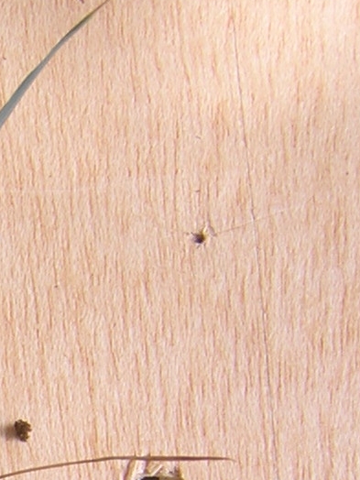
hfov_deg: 12.9
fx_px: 1525
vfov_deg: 17.2
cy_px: 562
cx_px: -154
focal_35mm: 110
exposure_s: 1/418
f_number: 2.6
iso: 100
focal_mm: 4.7
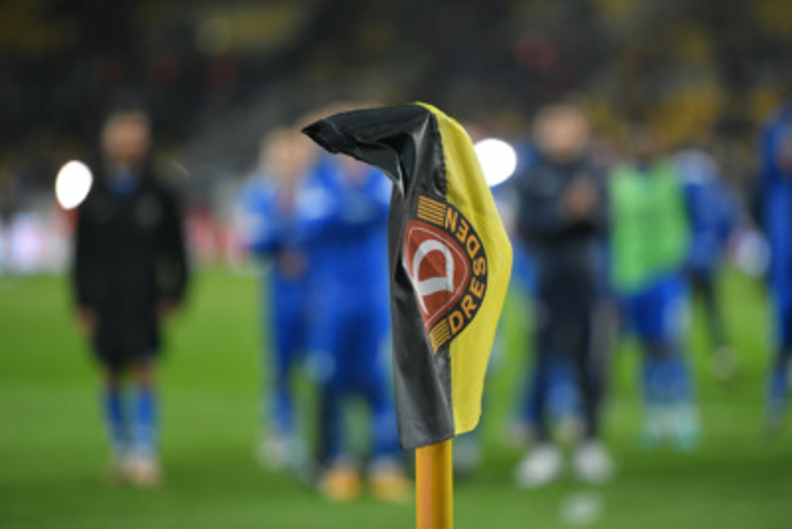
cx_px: 396
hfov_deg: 11.1
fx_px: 4071
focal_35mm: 185
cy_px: 264
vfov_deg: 7.4
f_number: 2.8
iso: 1600
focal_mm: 185
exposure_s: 1/1000
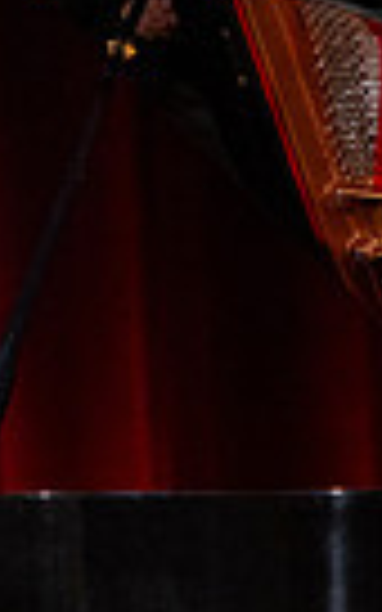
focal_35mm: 675
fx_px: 11244
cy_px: 484
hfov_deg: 1.9
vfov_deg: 3.1
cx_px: -292
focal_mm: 155
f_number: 2.8
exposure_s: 1/320
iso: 1600
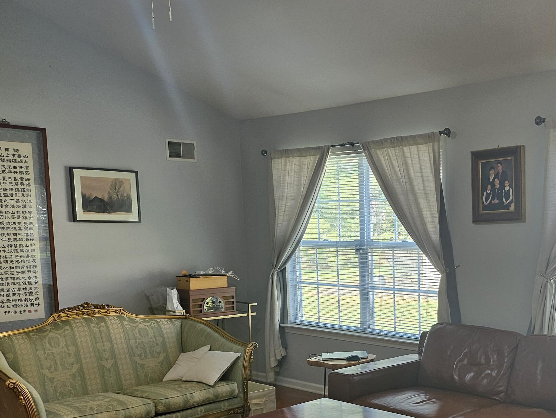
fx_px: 675
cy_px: 308
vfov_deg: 33.7
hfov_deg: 42.4
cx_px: 458
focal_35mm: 42
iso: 80
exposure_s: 1/120
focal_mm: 5
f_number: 1.8
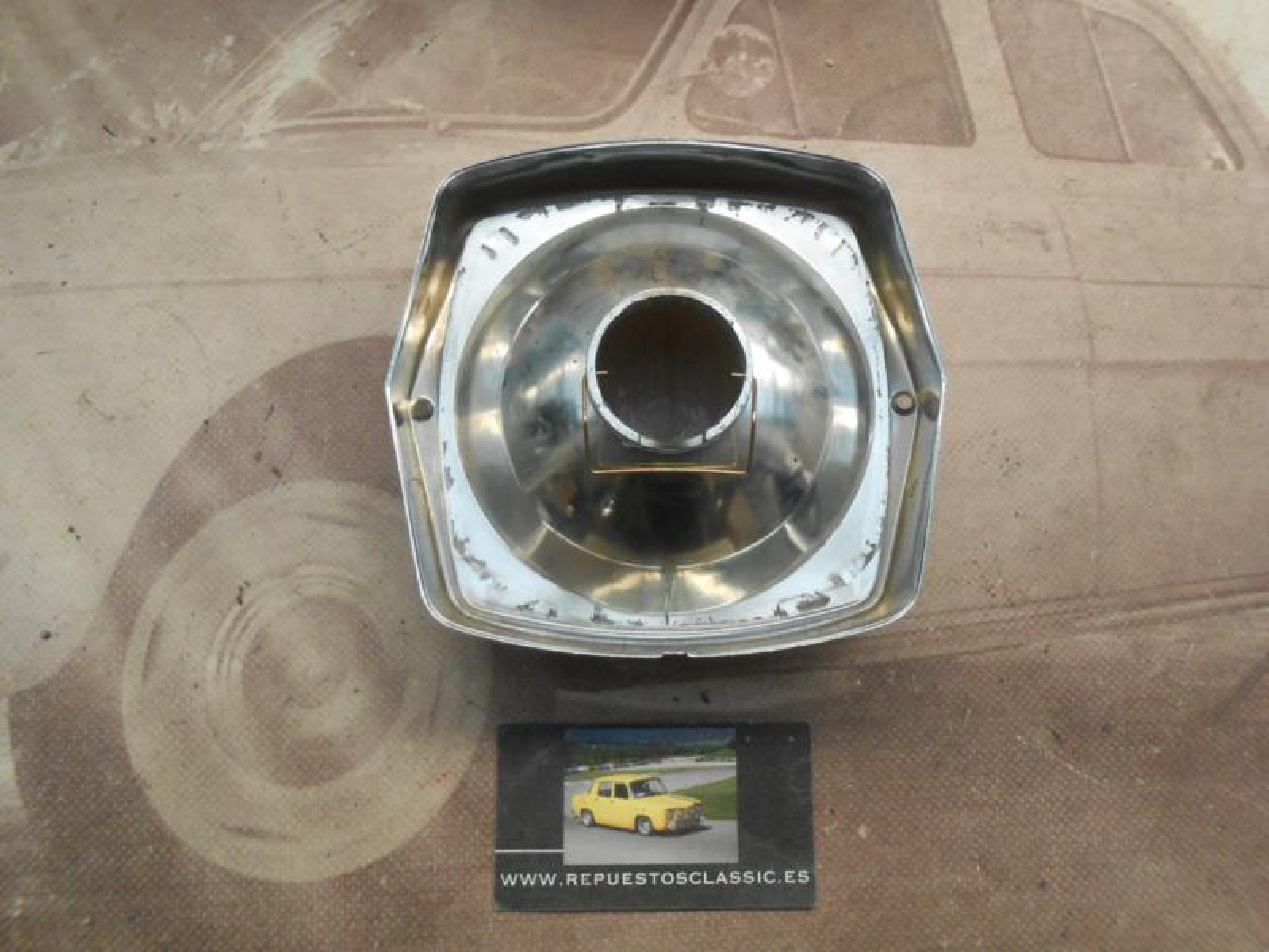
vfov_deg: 53.1
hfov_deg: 67.3
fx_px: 953
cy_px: 476
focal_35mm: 26
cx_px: 634
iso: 250
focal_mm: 4.6
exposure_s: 1/30
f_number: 3.5
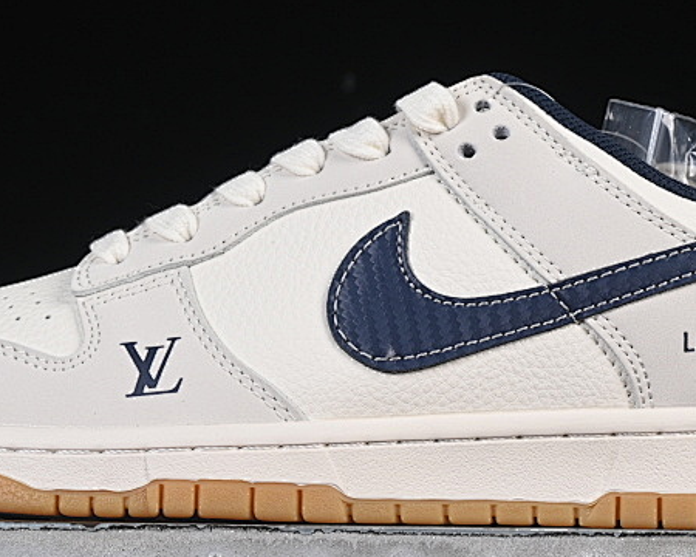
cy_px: 179
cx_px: 356
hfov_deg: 11.4
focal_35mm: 169
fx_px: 3481
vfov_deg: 9.1
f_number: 8
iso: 160
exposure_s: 1/80
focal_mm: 50
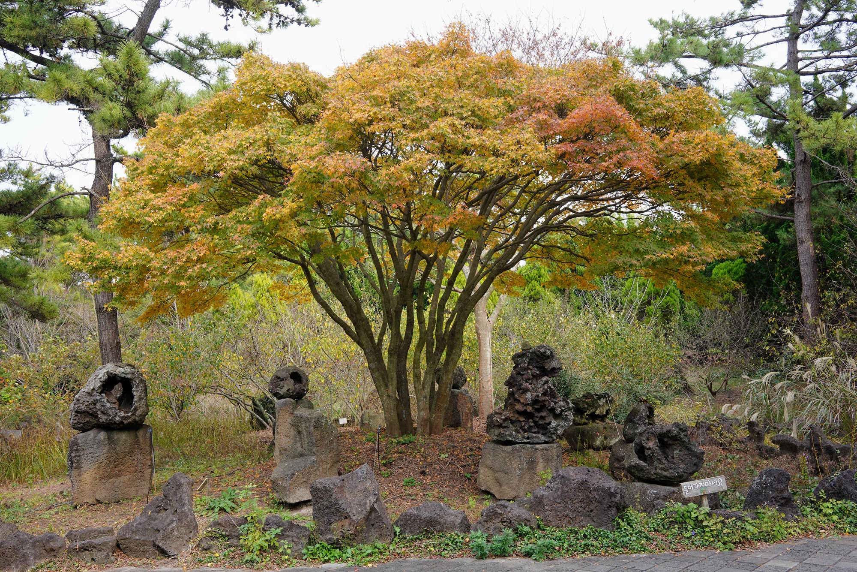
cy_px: 286
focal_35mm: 35
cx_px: 428
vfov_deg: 37.9
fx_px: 833
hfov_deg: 54.4
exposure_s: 1/100
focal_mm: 35
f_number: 9
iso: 400
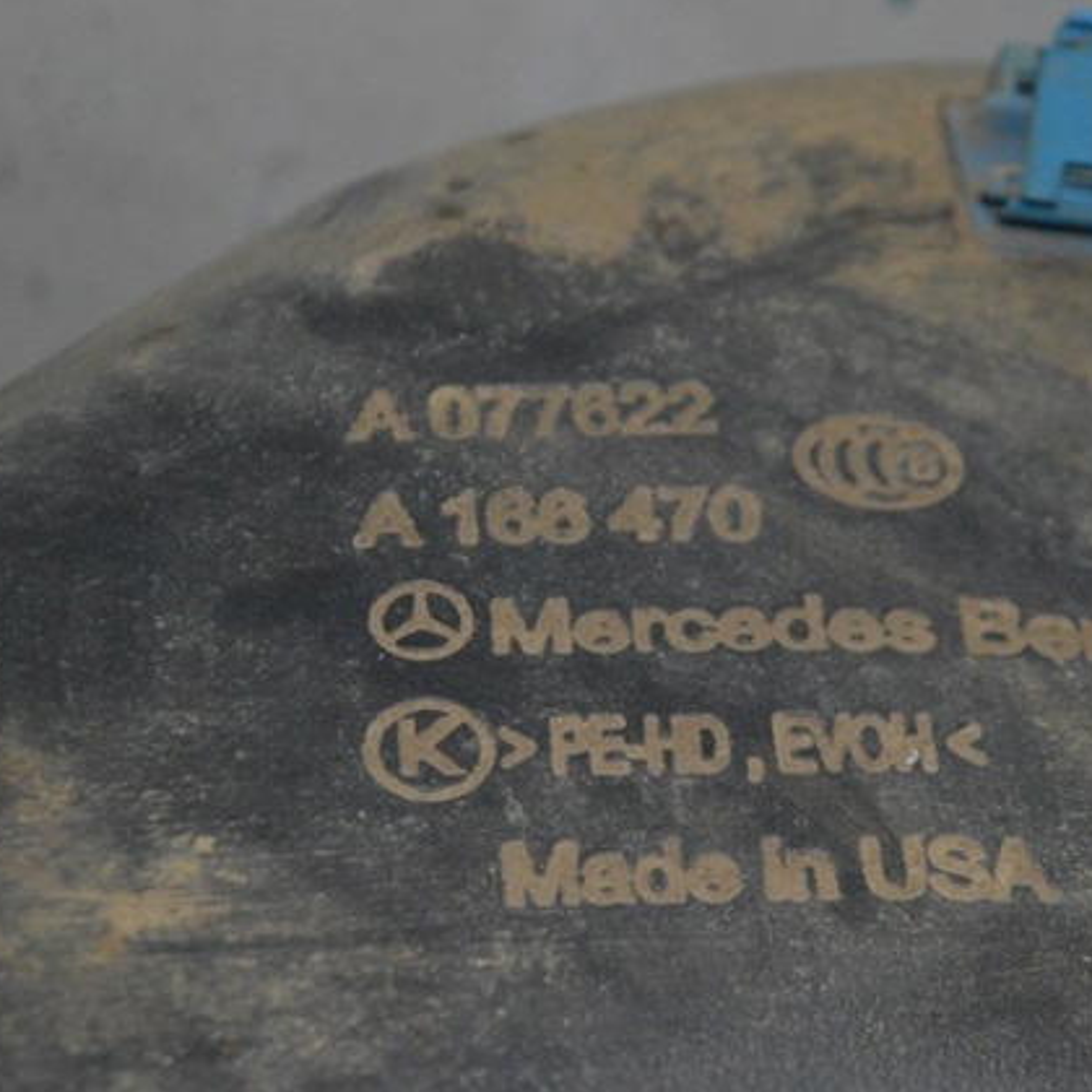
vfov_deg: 17.2
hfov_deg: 17.2
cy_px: 547
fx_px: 3605
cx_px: 627
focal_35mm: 101
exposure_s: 1/60
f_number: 5.6
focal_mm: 52
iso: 2500
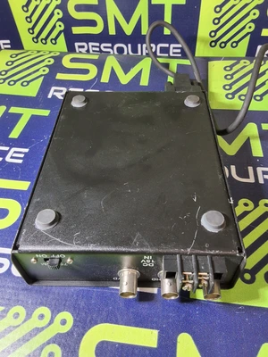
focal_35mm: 28
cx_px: 134
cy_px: 178
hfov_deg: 49.7
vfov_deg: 63.4
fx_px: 289
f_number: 1.9
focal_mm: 2.91
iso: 100
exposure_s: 1/40
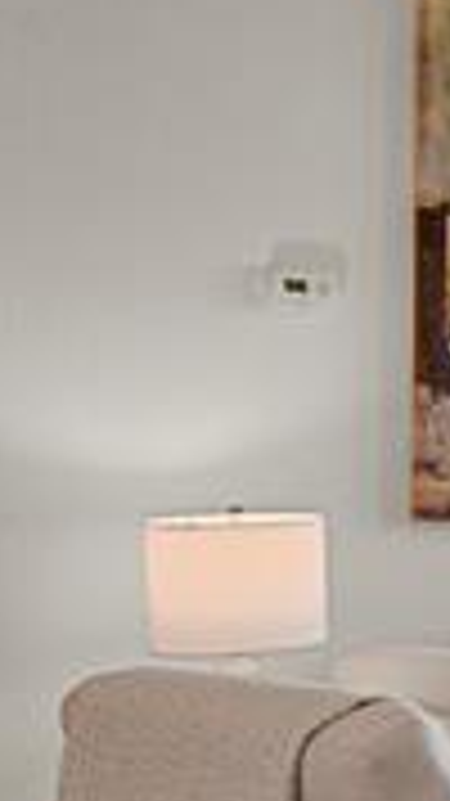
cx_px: 1359
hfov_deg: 11.2
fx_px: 1359
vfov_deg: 32.8
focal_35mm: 64
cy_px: 464
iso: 250
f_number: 8
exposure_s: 1/1.67
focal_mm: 17
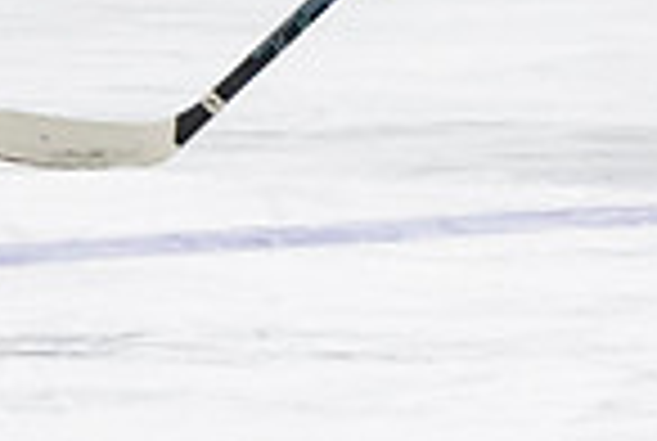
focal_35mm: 951
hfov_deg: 2.2
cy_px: -452
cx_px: 711
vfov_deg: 1.5
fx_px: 17391
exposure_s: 1/640
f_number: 3.2
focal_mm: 125
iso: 2000
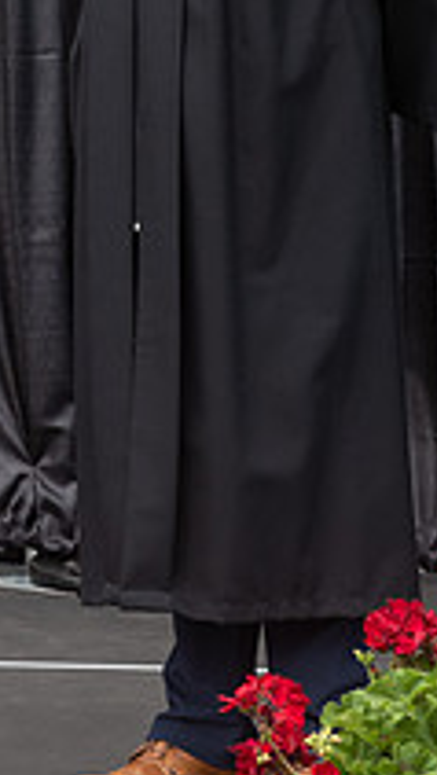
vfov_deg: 11.0
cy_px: 73
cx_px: -314
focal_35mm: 195
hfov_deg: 6.1
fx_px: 4009
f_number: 5.6
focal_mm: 56
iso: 500
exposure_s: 1/640
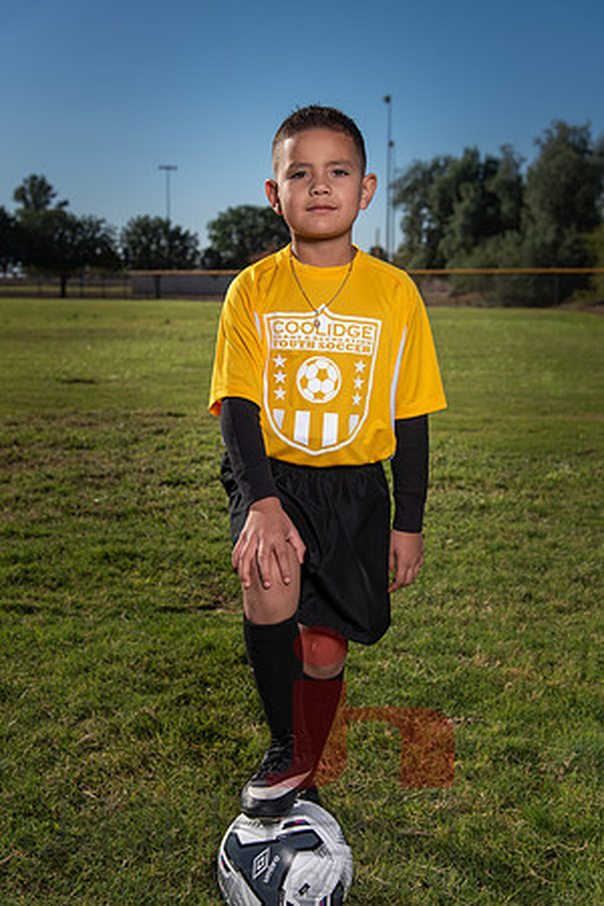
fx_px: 1208
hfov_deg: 28.1
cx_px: 302
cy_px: 453
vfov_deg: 41.1
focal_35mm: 48
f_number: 5.6
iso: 100
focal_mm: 48
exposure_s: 1/1000
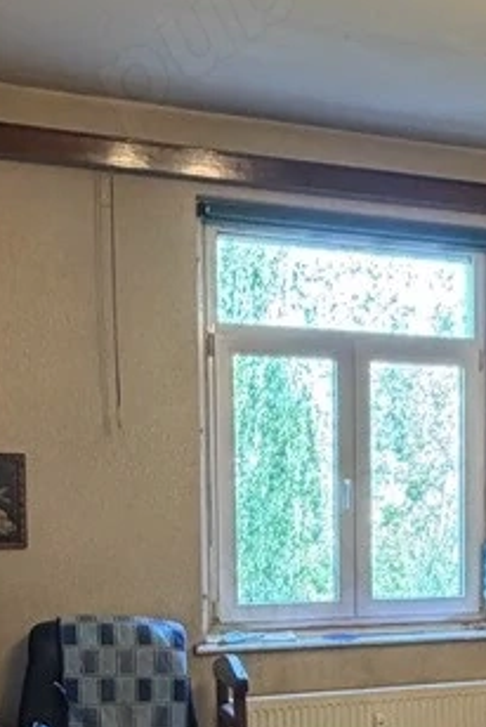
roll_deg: -1.1
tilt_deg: -5.9
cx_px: 503
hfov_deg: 20.8
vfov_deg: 30.6
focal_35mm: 63
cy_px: 640
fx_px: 1273
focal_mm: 2.22
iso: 250
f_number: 2.2
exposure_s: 1/50
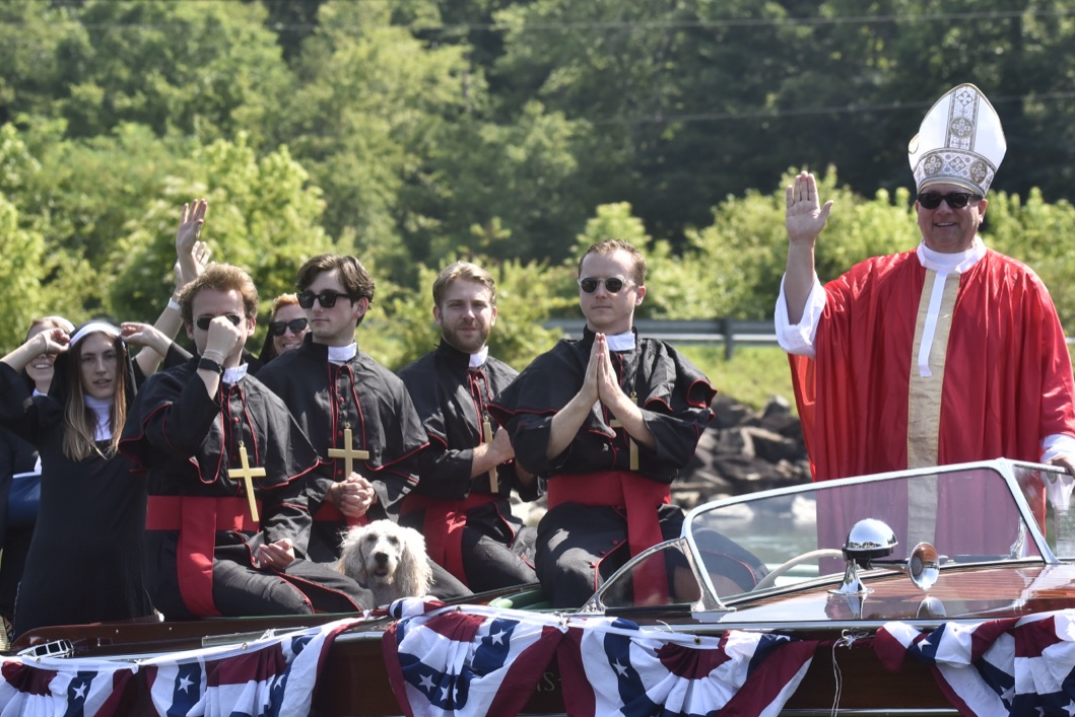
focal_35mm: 170
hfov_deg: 12.1
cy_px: 374
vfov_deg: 8.1
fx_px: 5078
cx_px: 534
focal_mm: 150
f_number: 8
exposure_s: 1/1250
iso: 900
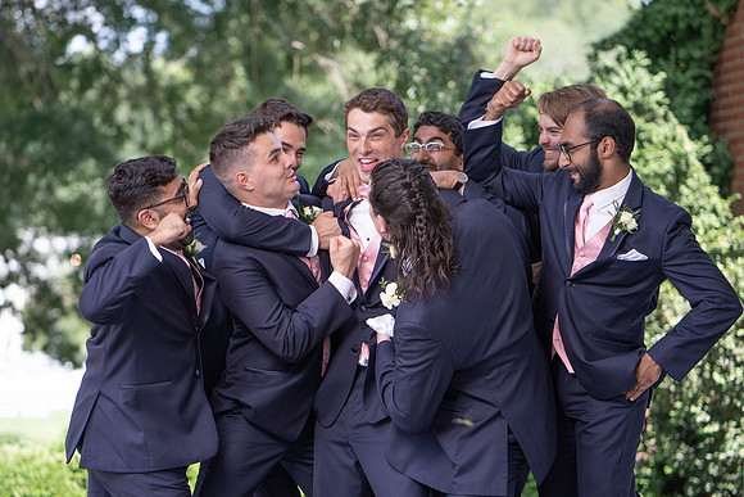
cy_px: 266
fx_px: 2069
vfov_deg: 13.7
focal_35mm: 100
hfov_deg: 20.4
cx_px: 335
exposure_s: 1/1000
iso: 100
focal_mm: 85
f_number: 2.2
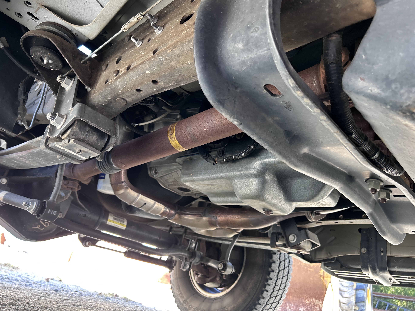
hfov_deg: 65.3
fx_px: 324
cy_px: 157
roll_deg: -11.5
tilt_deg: +21.7
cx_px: 211
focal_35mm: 27
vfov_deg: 51.4
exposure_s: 1/121
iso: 125
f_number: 1.5
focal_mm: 5.7
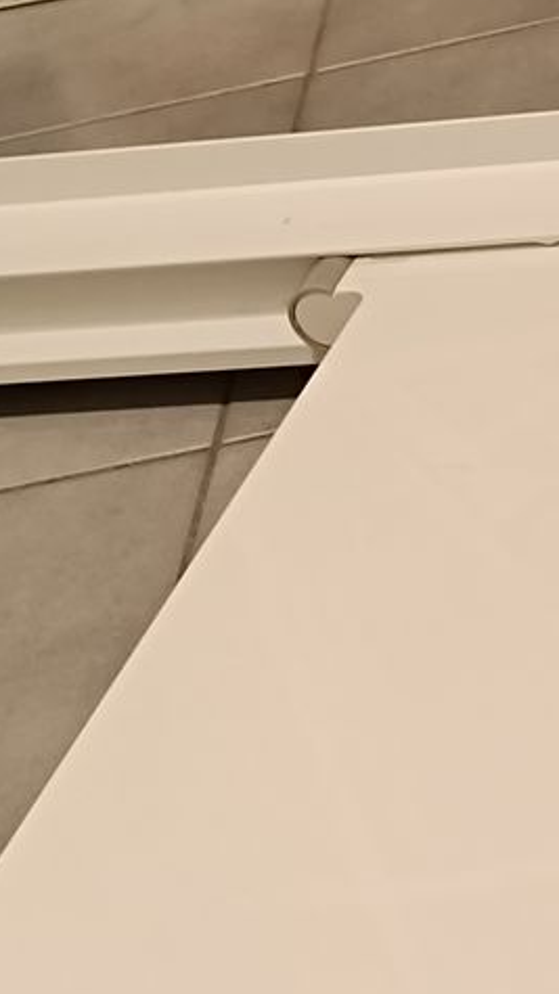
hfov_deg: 18.3
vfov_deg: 37.1
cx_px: 938
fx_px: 1450
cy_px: 718
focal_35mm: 55
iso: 1347
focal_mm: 6.14
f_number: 1.65
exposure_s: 1/50
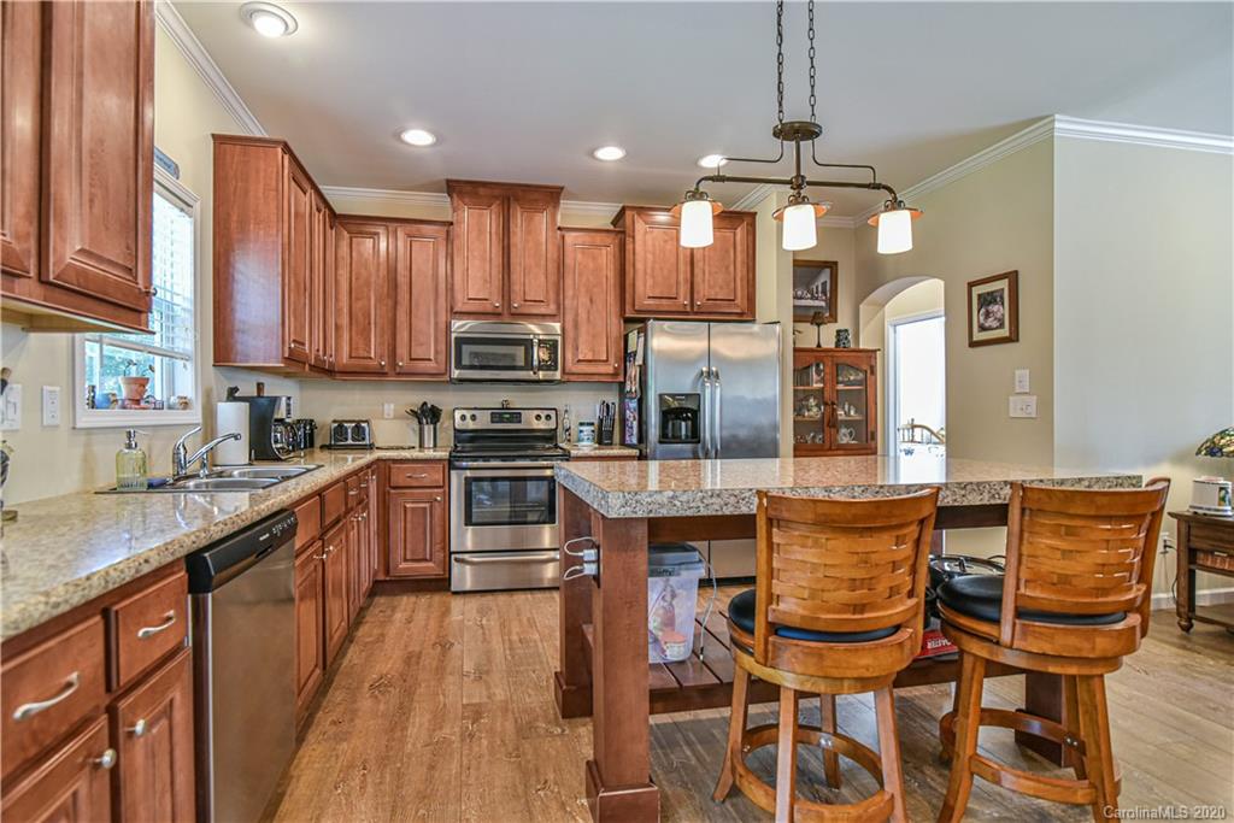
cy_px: 412
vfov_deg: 73.8
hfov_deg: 96.7
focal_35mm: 16
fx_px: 548
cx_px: 617
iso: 1600
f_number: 4
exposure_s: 1/60
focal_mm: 16
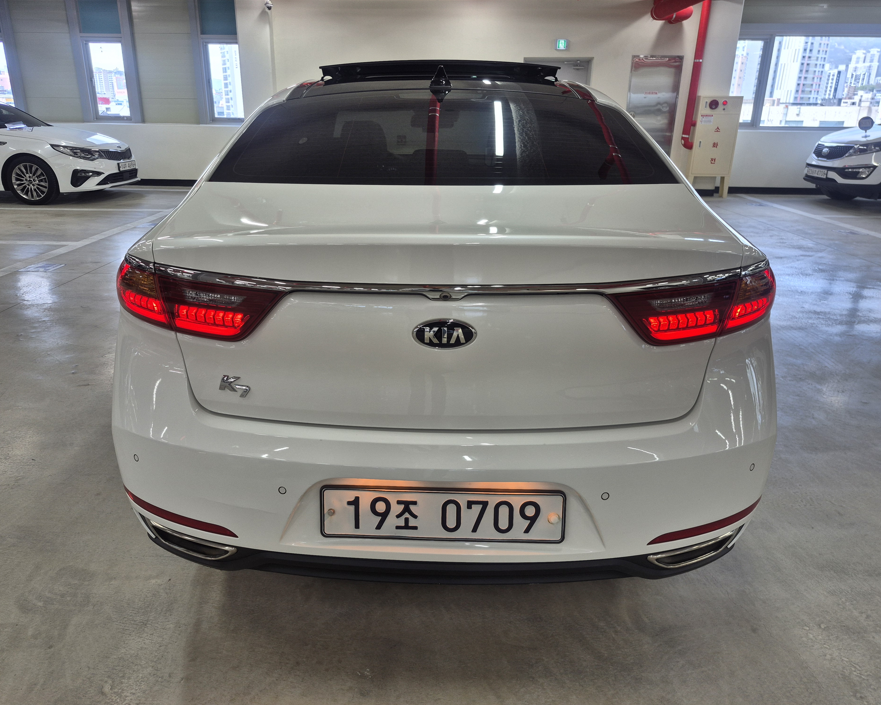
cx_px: 423
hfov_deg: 70.3
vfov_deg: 58.8
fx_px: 626
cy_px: 352
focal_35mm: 24
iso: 40
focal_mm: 5.4
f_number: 1.8
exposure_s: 1/120
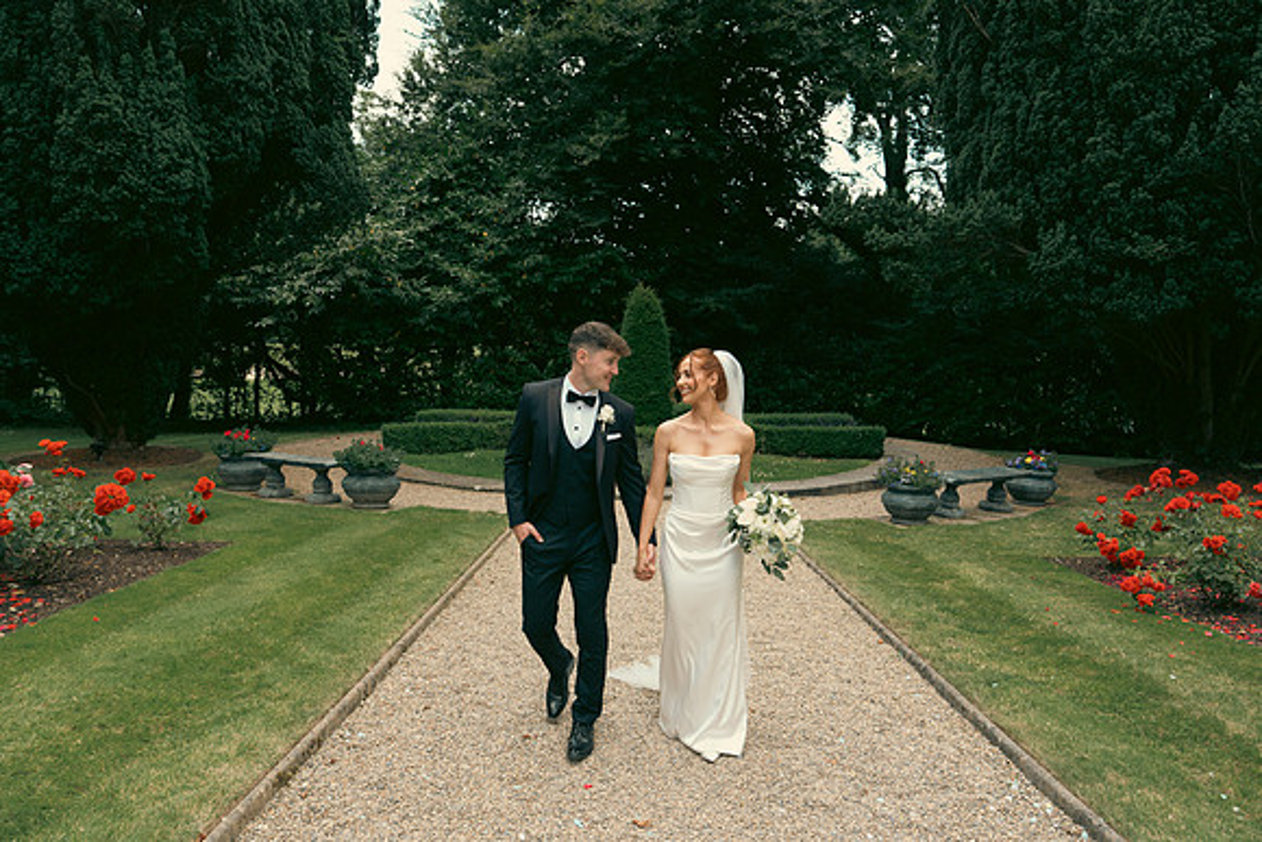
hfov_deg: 67.4
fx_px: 947
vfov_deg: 48.0
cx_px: 631
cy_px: 421
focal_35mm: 27
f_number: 3.5
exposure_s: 1/160
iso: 50
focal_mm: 27
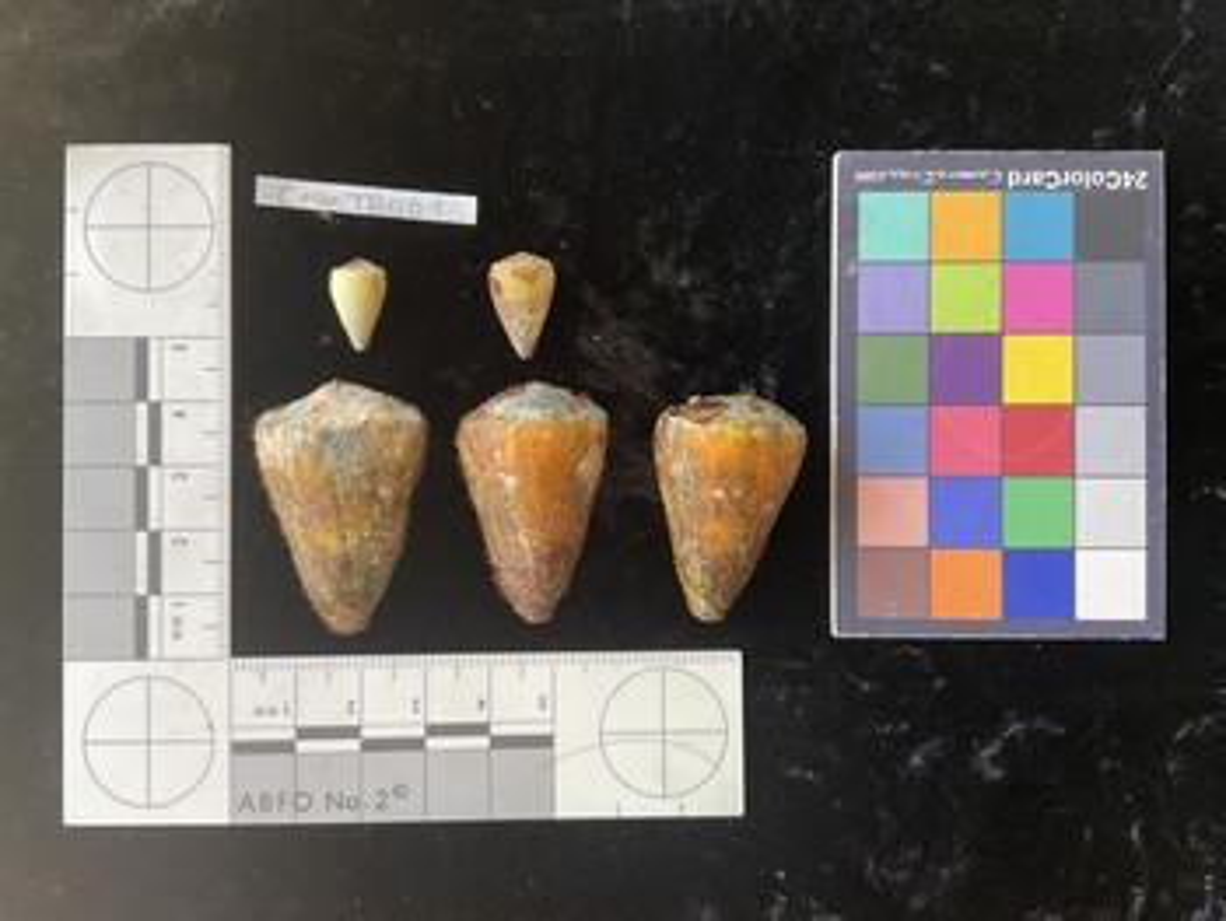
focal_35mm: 29
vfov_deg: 48.3
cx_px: 613
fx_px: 1028
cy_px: 460
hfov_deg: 61.6
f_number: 1.8
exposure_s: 1/60
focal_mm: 3
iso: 50
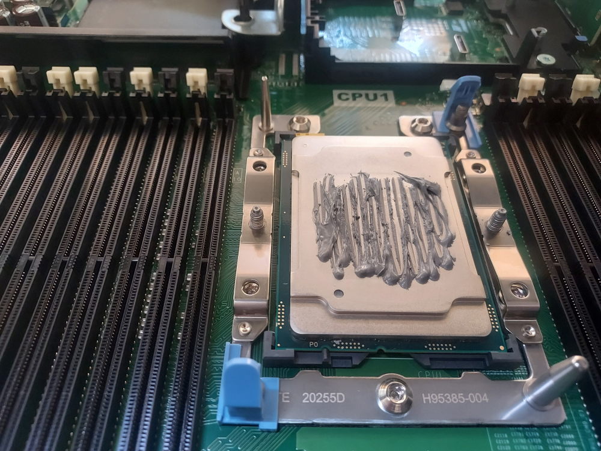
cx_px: 300
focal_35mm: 24
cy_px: 226
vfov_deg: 56.8
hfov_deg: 71.6
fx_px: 417
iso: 400
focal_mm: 4.6
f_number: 1.8
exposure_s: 1/40
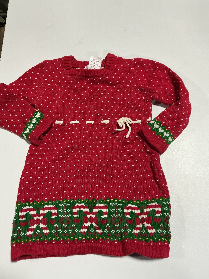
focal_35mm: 29
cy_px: 140
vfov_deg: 61.7
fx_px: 233
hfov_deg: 48.2
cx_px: 104
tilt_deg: -71.1
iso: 50
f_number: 1.8
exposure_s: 1/60
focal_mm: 3
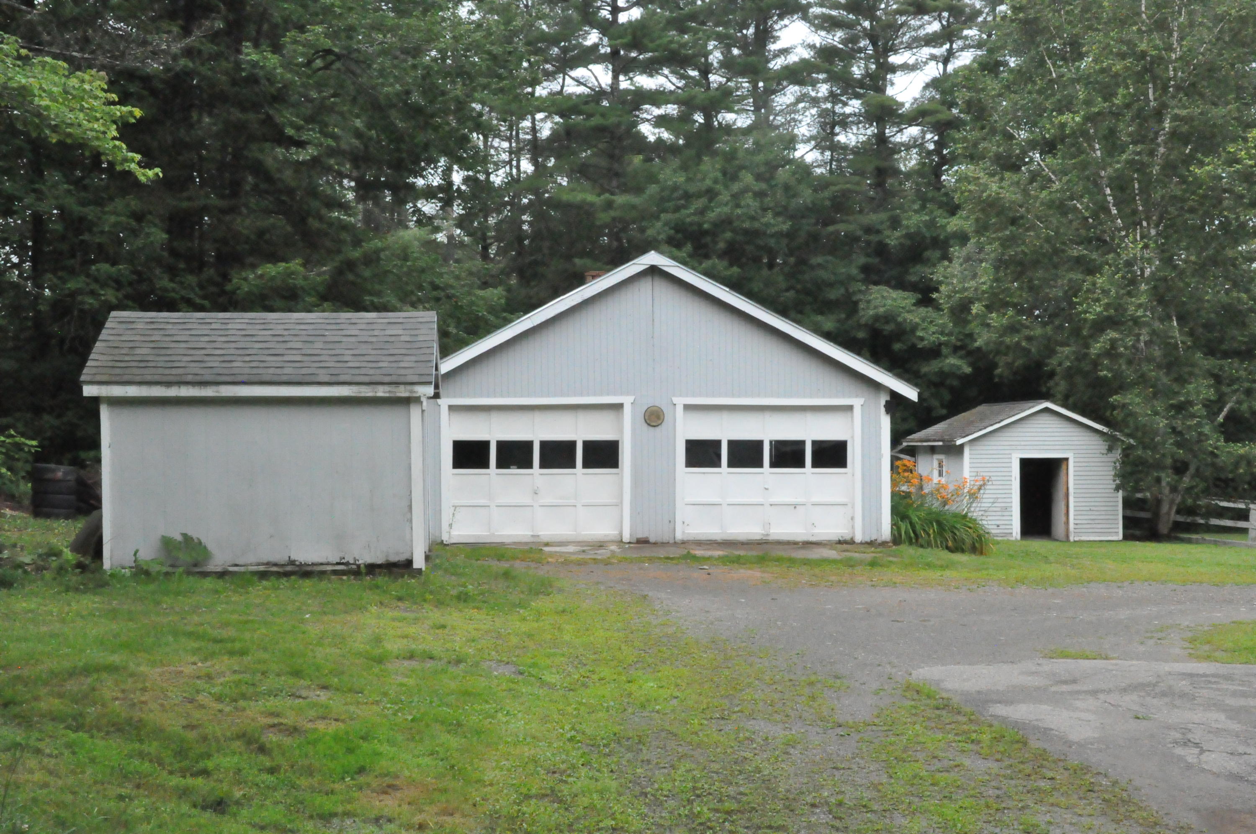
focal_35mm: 48
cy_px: 417
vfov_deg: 28.0
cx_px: 628
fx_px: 1672
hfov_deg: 41.2
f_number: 25
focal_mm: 32
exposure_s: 1/640
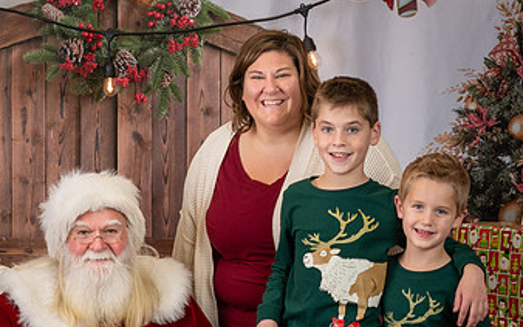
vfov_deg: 10.6
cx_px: 236
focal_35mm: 123
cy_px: 302
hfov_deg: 17.0
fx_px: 1753
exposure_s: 1/100
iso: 100
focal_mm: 50
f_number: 9
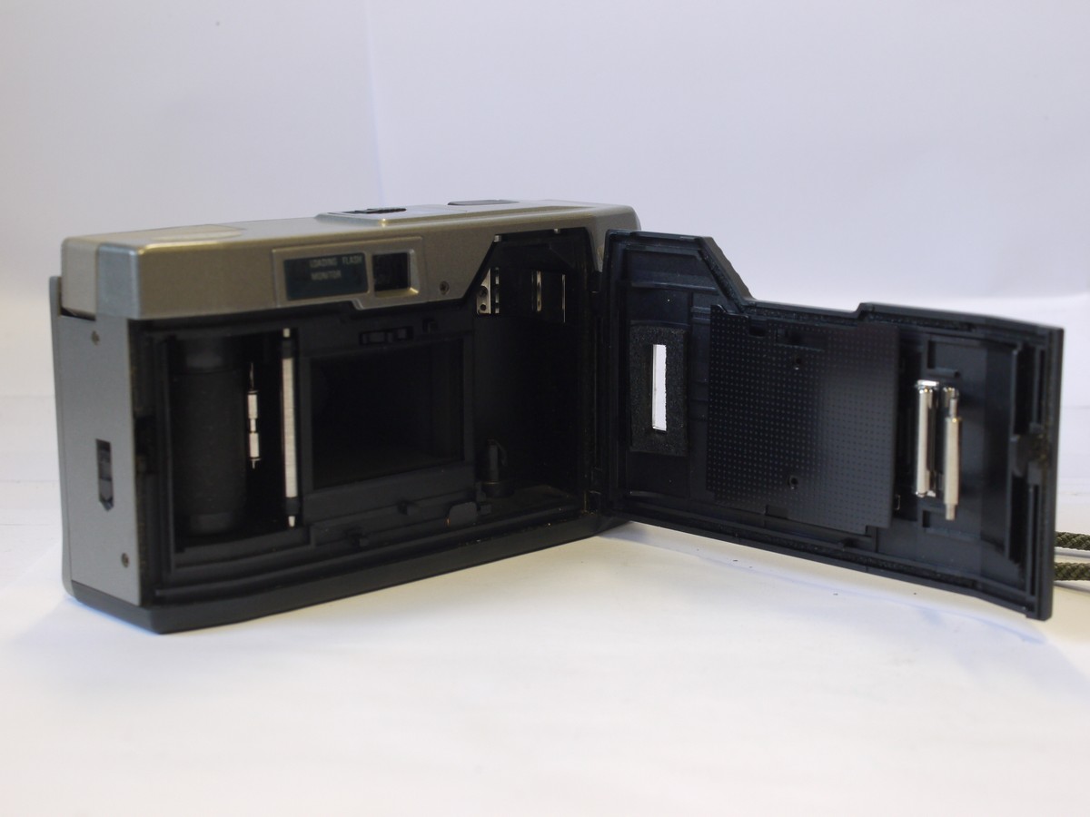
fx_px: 1889
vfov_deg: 24.4
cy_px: 408
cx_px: 545
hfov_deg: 32.2
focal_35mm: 60
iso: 400
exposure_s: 1/25
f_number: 7.1
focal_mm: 30
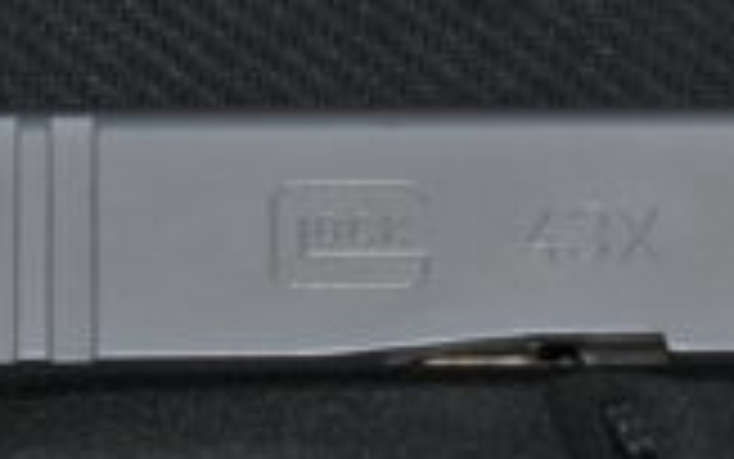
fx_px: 5003
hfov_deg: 8.3
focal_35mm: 250
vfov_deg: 5.2
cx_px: 838
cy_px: 889
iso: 100
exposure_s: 1/60
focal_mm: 26
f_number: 10
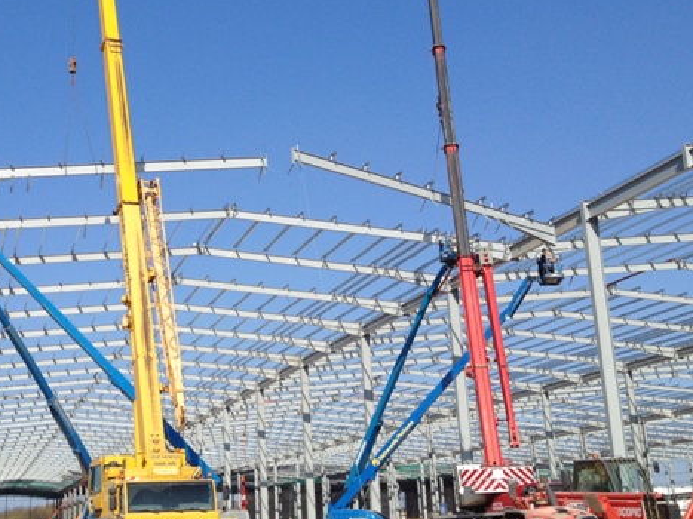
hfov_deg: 32.0
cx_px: 242
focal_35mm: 60
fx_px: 1201
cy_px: 202
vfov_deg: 24.4
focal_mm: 4.28
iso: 64
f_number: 2.4
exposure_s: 1/2404
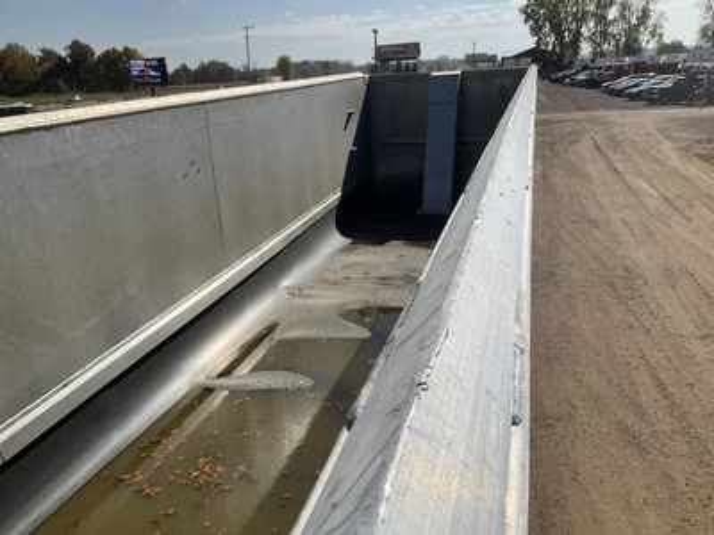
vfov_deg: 48.2
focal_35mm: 29
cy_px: 268
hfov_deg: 61.7
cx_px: 357
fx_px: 598
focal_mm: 3
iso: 25
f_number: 1.8
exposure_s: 1/3788
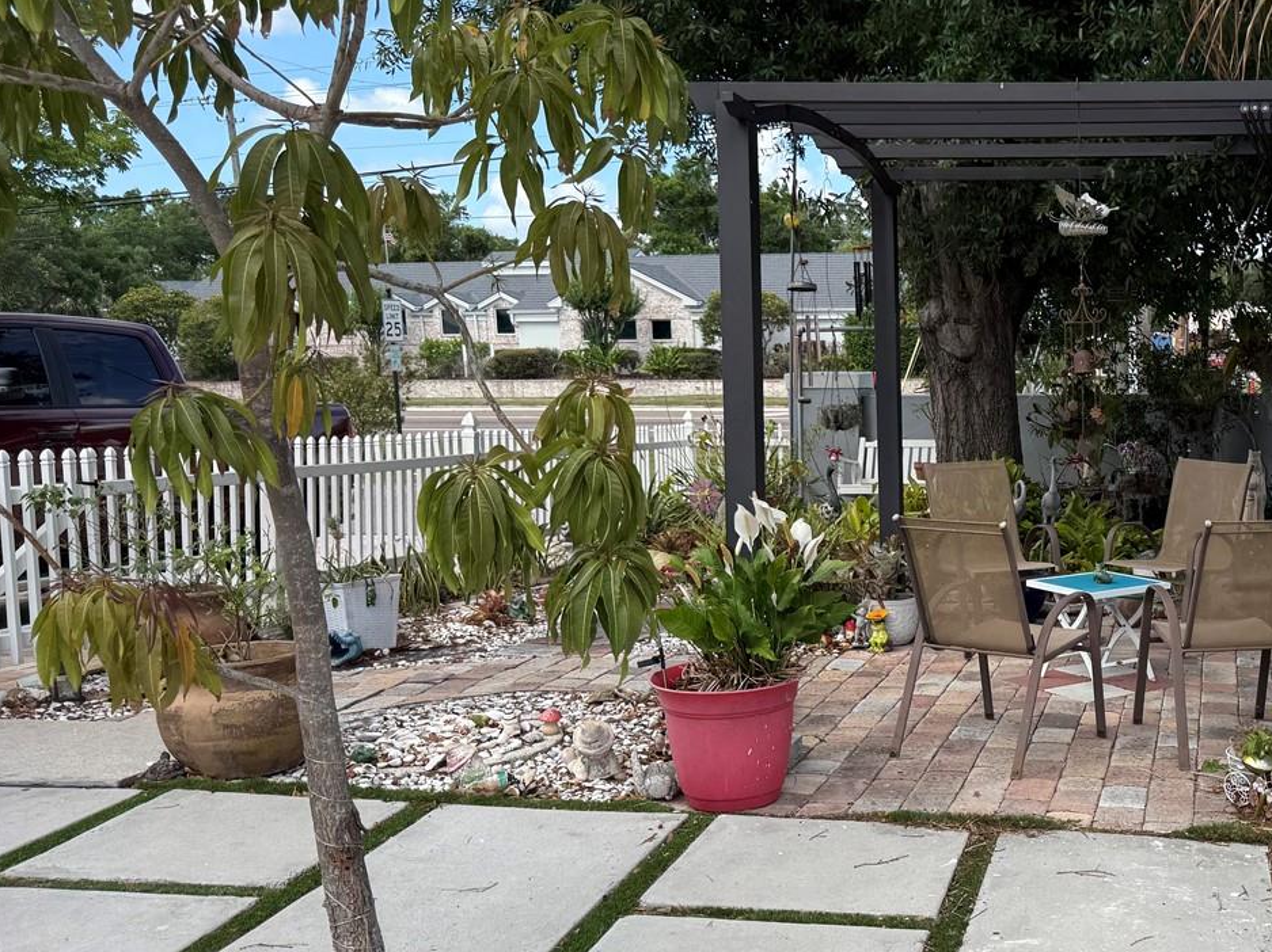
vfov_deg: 35.0
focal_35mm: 41
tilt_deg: -8.7
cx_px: 1037
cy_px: 572
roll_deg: +0.8
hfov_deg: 43.4
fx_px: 1506
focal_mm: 6.76
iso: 80
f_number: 1.78
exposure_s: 1/2370
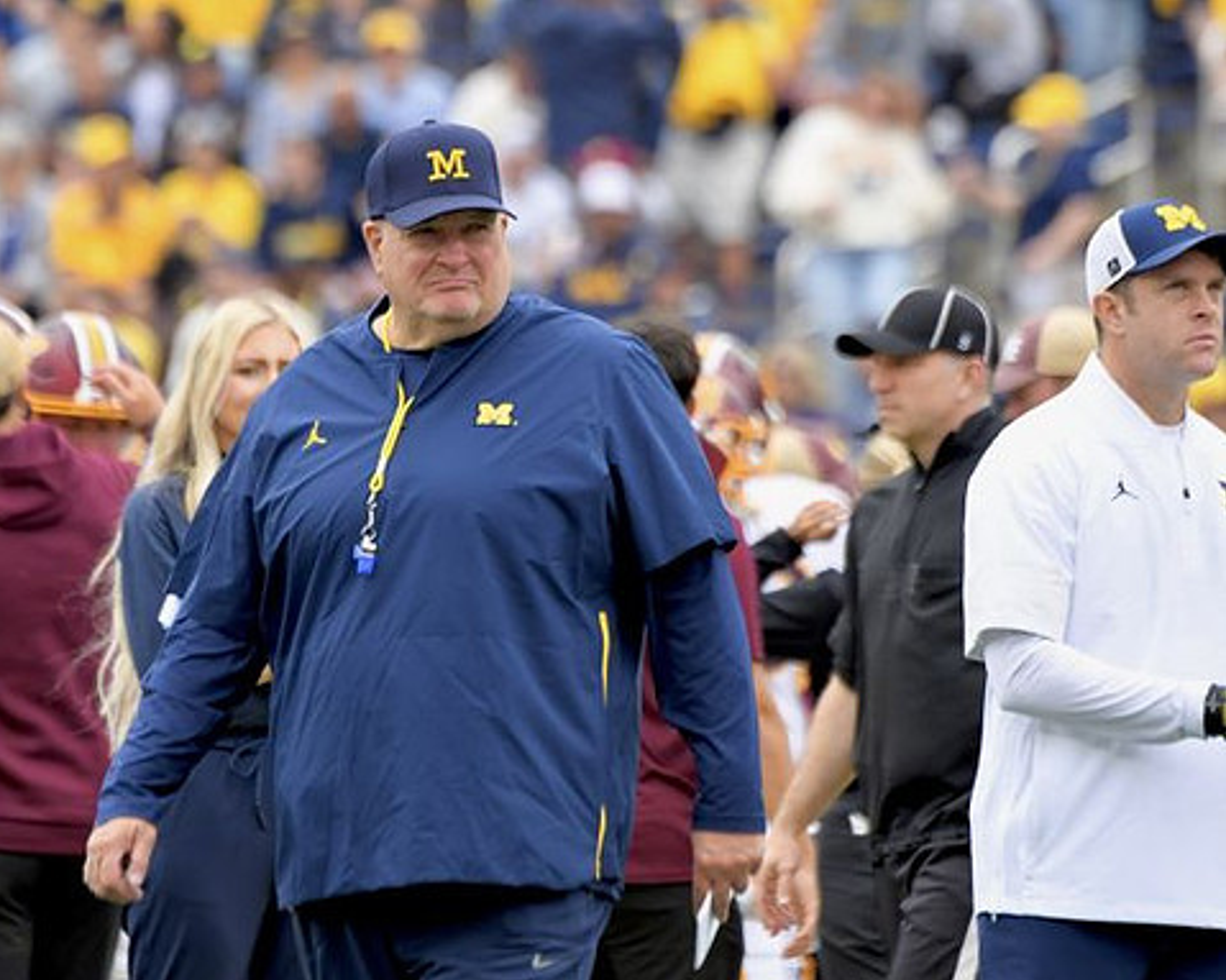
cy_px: 491
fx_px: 24705
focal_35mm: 681
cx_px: 486
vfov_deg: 2.3
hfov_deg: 2.8
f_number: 5.6
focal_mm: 400
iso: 800
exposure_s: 1/640
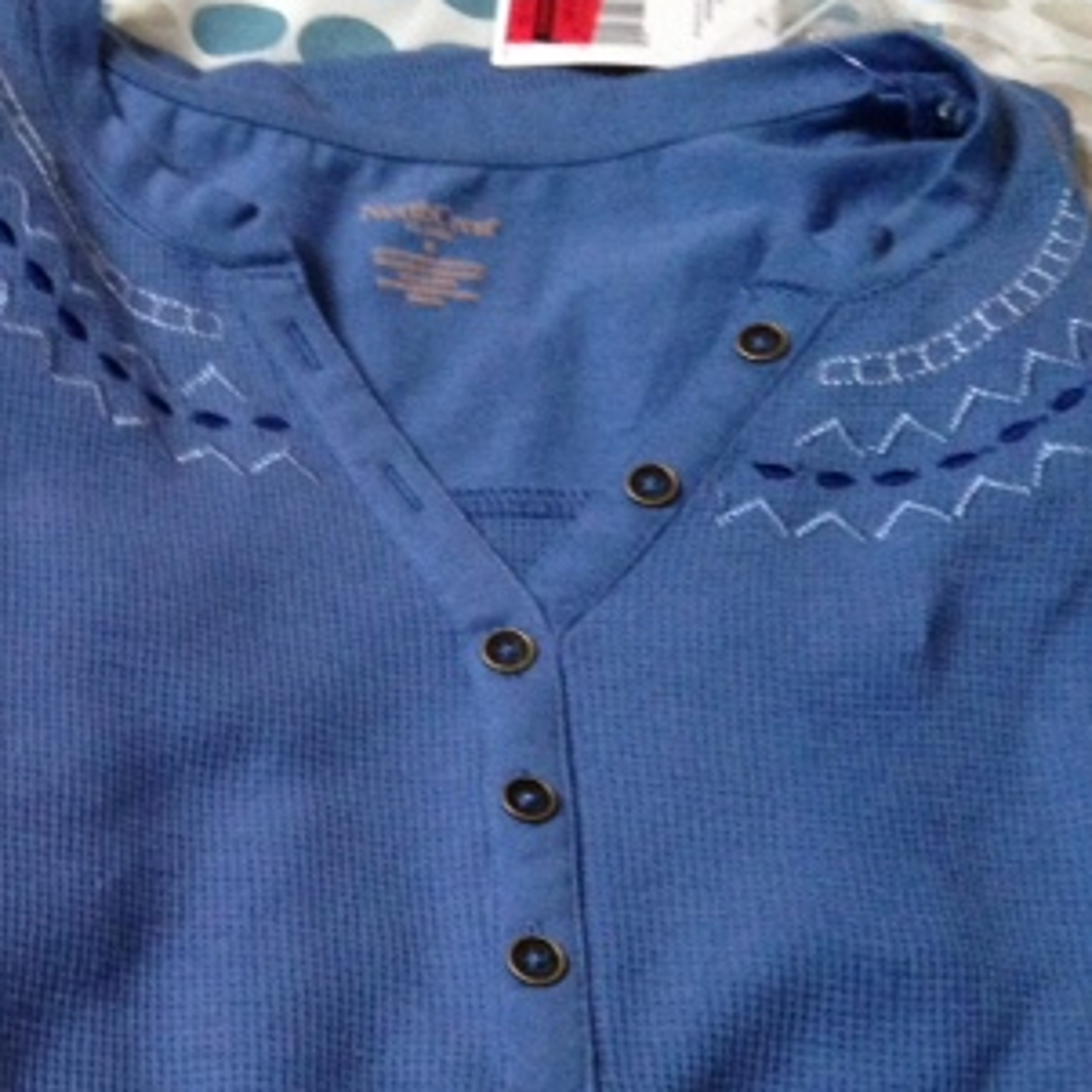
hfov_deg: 26.2
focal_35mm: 62
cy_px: 686
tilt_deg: -62.6
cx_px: -18
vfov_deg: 27.6
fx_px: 2213
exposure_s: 1/17
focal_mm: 4.12
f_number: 2.4
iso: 400
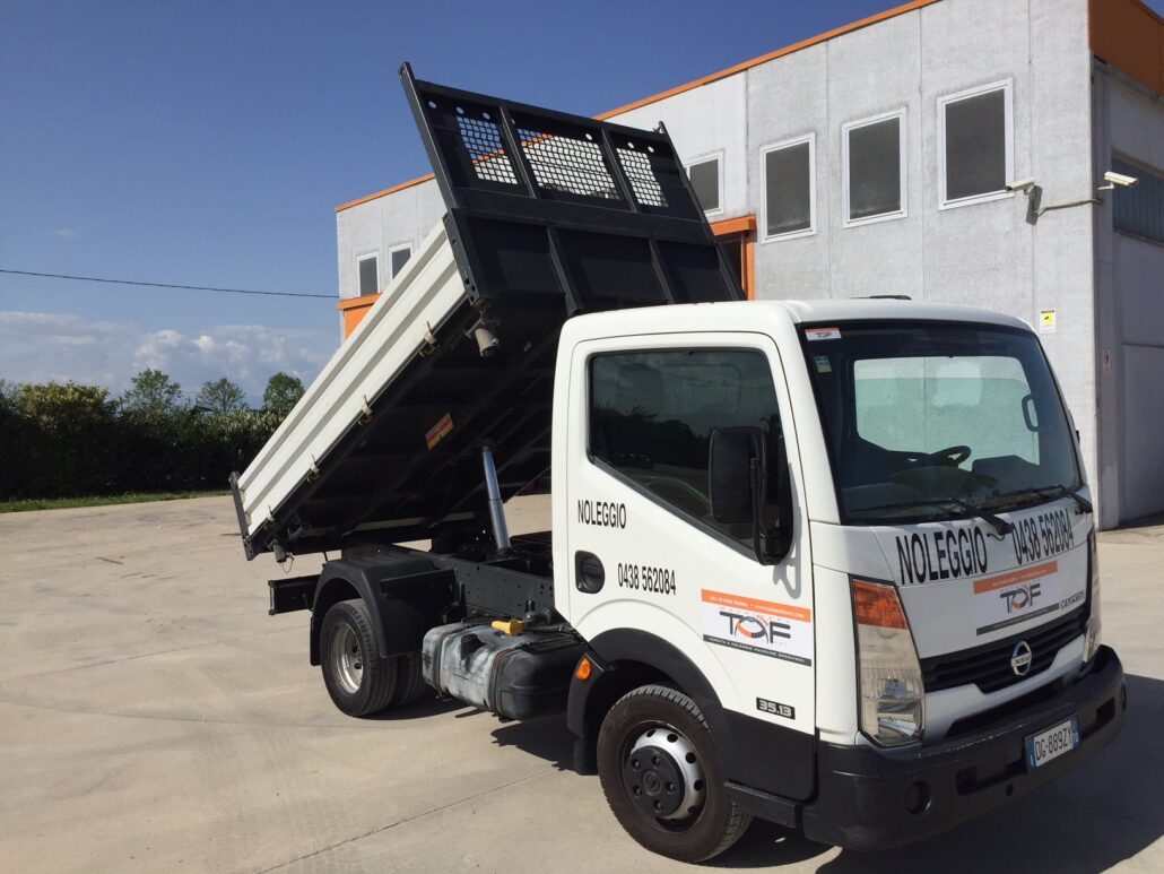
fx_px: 975
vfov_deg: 48.2
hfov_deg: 61.6
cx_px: 582
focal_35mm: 29
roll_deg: +0.4
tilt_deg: -0.2
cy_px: 437
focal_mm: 4.15
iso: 32
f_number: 2.2
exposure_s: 1/5650
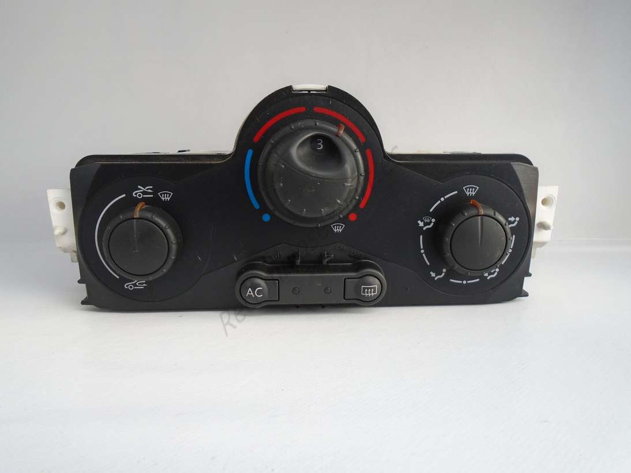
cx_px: 316
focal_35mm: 26
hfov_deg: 67.3
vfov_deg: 53.0
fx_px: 474
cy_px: 236
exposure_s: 1/80
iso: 100
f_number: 3.2
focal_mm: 4.6
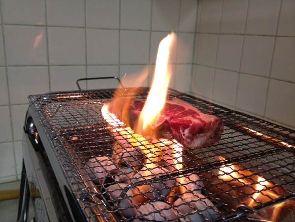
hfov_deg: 52.6
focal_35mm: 35
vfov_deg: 40.7
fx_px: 298
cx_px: 148
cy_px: 111
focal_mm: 4.28
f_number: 2.4
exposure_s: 1/20
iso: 250
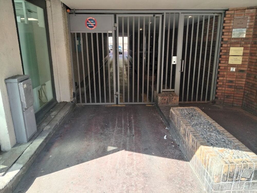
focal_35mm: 26
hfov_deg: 67.3
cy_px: 96
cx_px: 128
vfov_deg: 53.1
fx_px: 193
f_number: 1.8
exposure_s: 1/120
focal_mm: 4.25
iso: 100
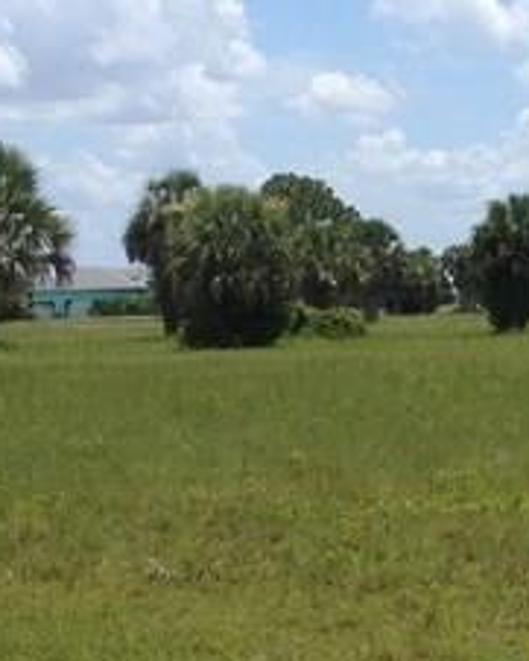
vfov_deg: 12.4
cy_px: 398
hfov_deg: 9.8
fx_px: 3031
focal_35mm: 155
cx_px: 710
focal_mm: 4.28
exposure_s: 1/2045
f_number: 2.4
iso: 50
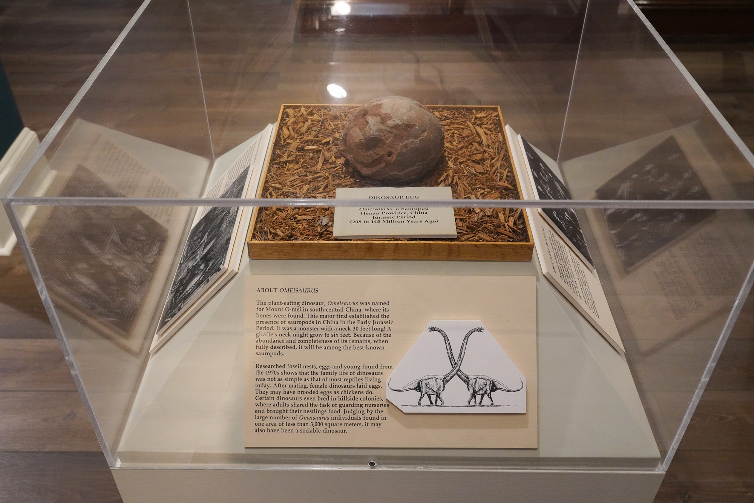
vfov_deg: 38.9
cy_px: 252
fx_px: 712
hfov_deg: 55.8
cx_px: 377
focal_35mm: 34
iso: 6400
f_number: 9
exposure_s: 1/80
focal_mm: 34
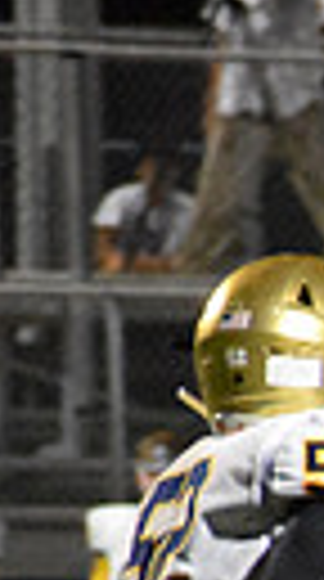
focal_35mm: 1309
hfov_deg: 0.9
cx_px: 1296
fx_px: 20117
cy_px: 789
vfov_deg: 1.7
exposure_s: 1/320
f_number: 5.3
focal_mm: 185
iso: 12800
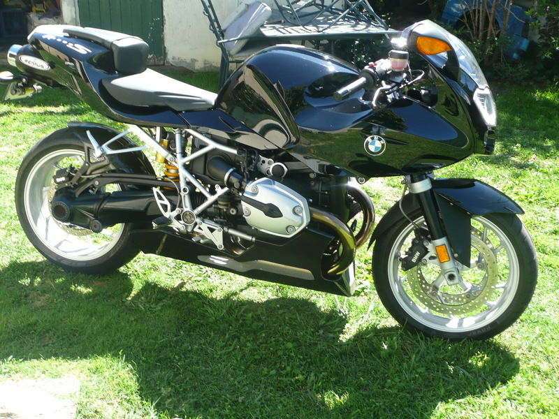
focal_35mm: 43
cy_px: 210
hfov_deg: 43.9
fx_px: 694
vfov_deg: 33.6
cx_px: 280
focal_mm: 7
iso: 100
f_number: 4
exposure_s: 1/125
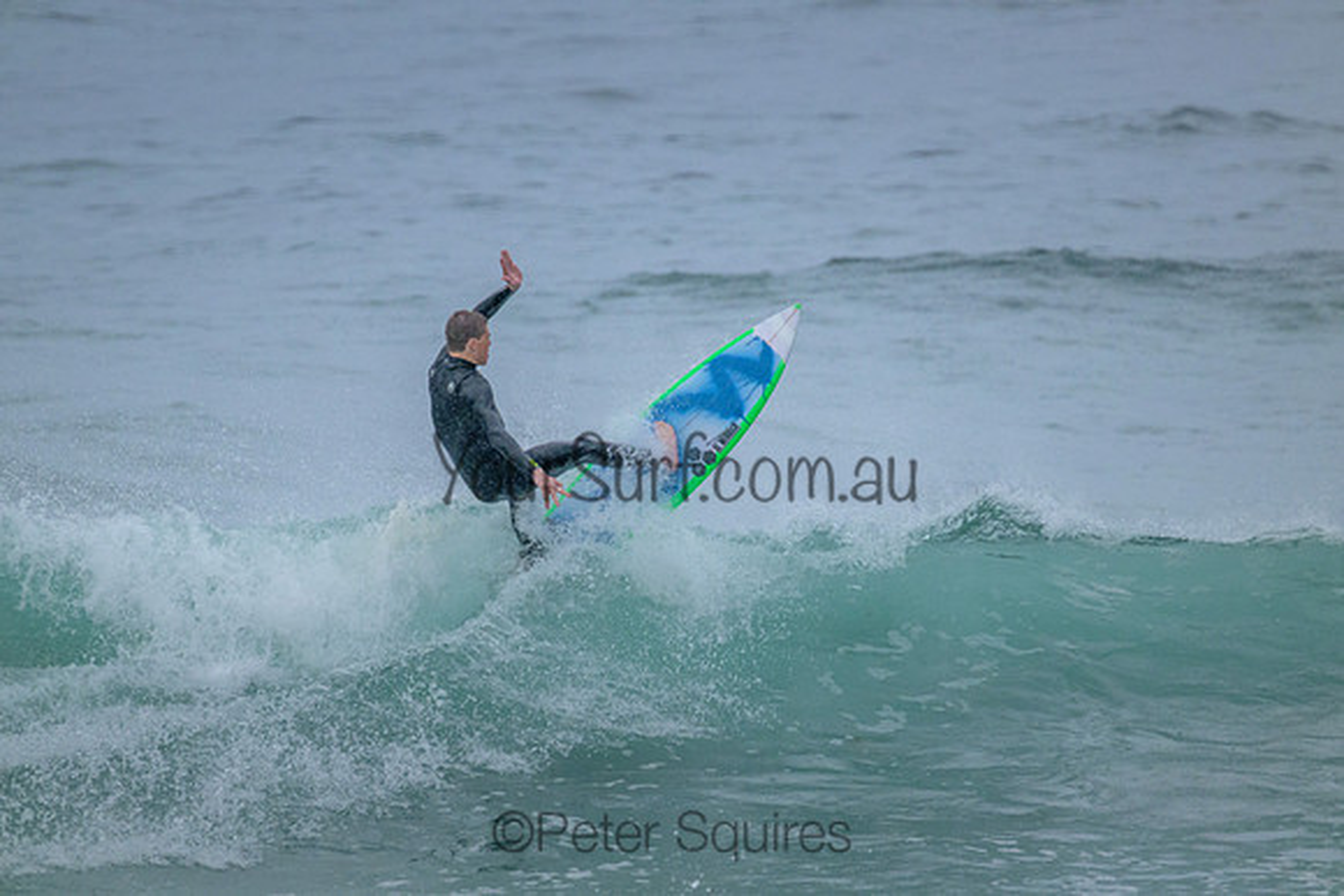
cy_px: 448
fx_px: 29872
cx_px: 672
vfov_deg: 1.7
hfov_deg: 2.6
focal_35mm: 800
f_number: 11
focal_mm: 800
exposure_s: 1/1600
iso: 3600
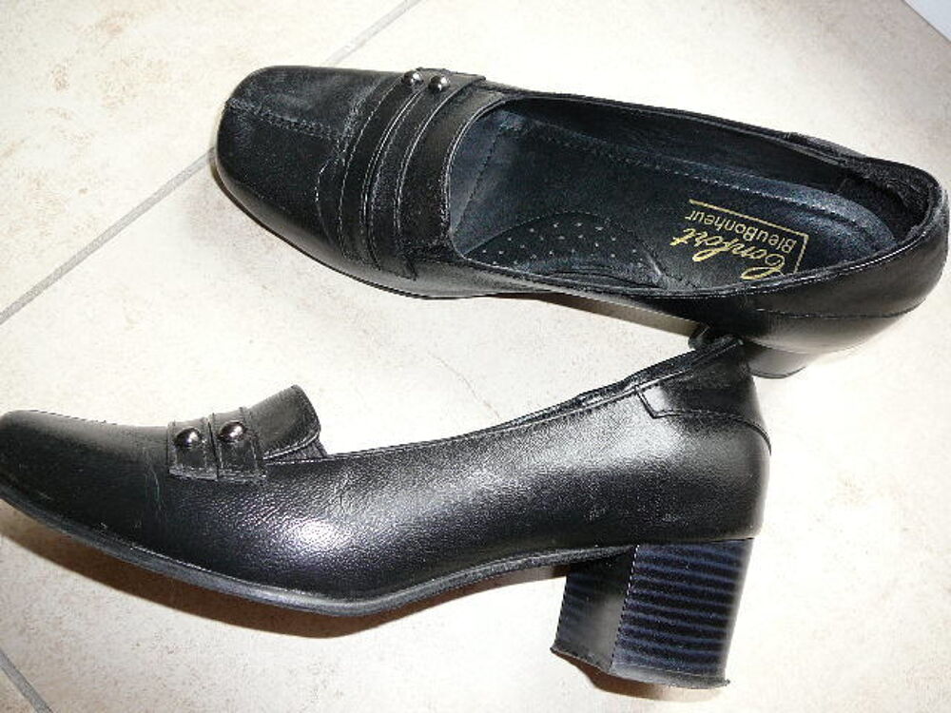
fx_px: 962
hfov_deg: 52.6
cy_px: 356
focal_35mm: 35
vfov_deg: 40.7
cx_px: 476
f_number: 2.8
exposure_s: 1/30
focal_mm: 5.2
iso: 100
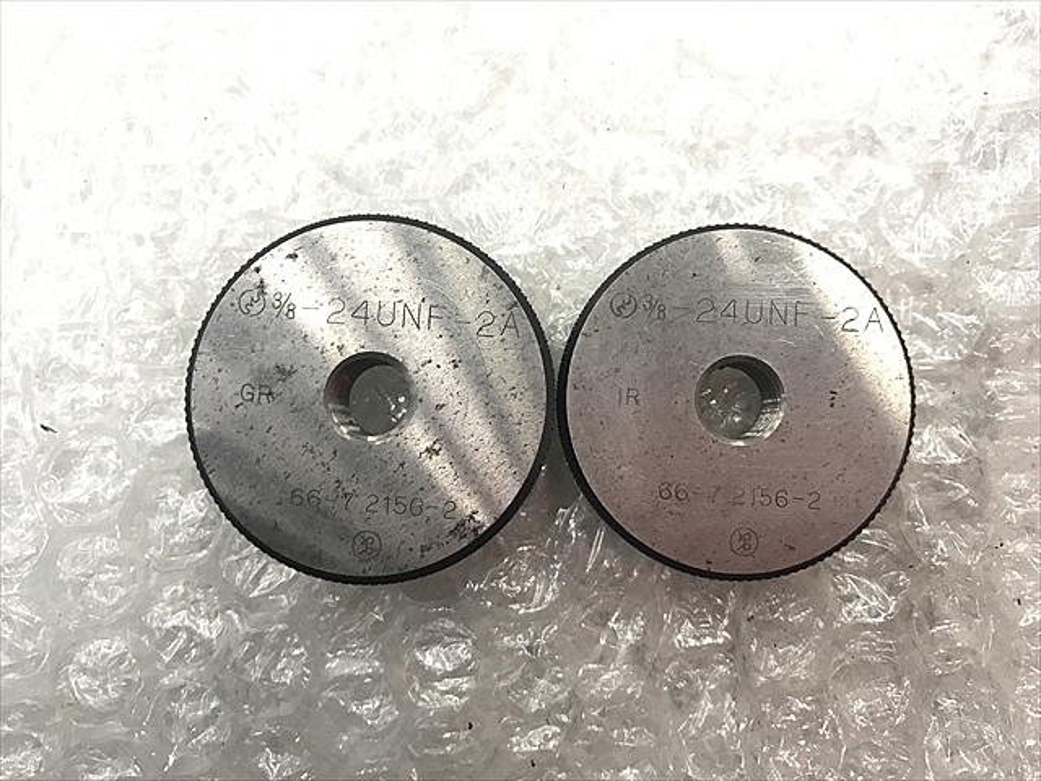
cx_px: 520
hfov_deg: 63.4
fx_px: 842
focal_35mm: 28
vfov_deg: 49.7
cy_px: 390
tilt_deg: -85.5
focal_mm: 3.99
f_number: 1.8
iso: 40
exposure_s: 1/16
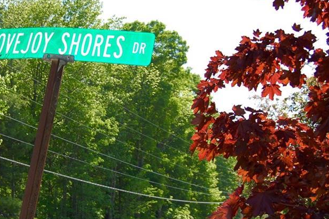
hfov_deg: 26.2
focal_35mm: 77
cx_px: 96
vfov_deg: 17.7
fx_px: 701
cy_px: 118
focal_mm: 31
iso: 320
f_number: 5.6
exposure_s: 1/500
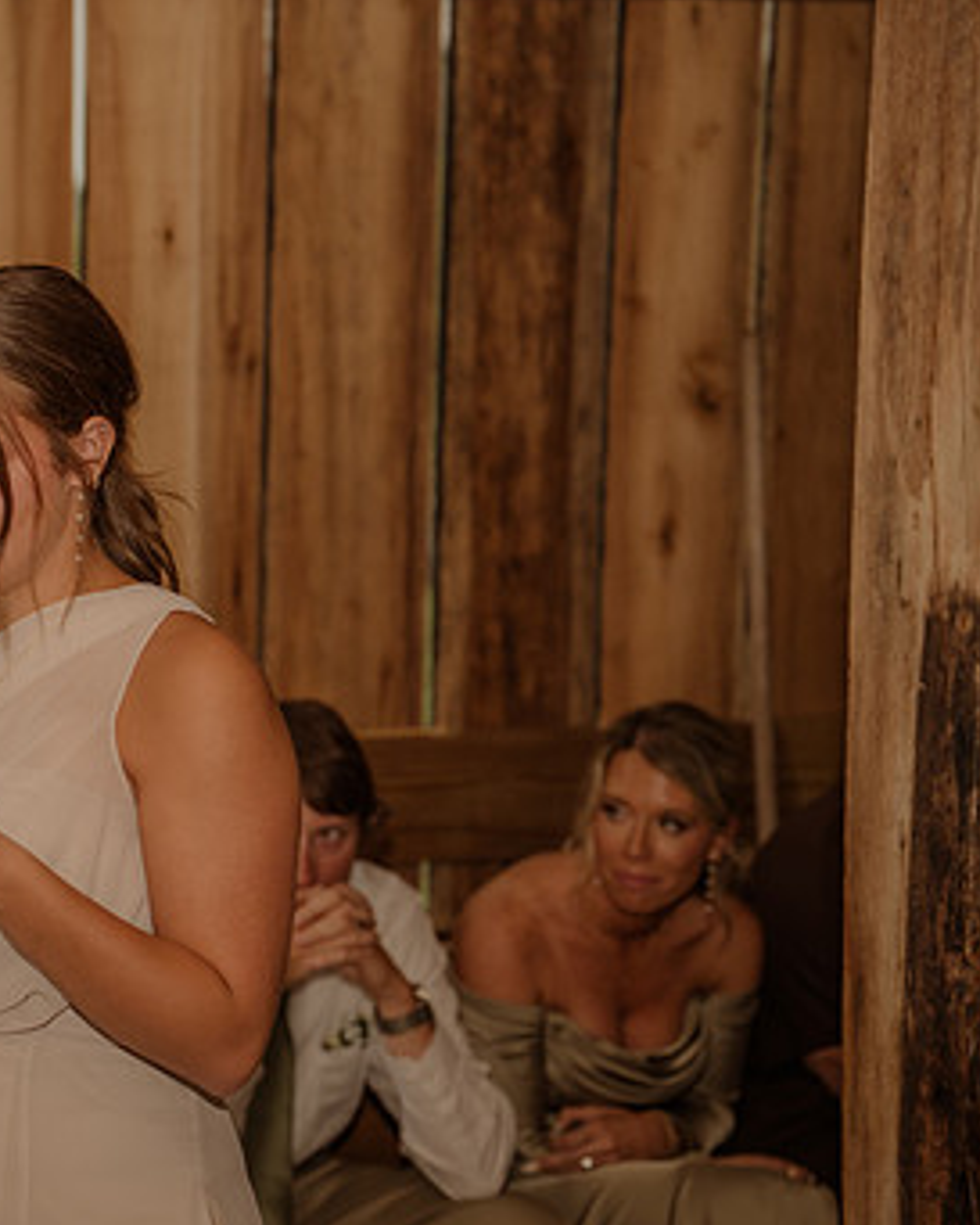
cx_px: -18
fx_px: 3878
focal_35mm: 107
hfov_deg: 14.2
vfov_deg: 17.9
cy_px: 629
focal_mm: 67
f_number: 3.2
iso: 500
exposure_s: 1/160
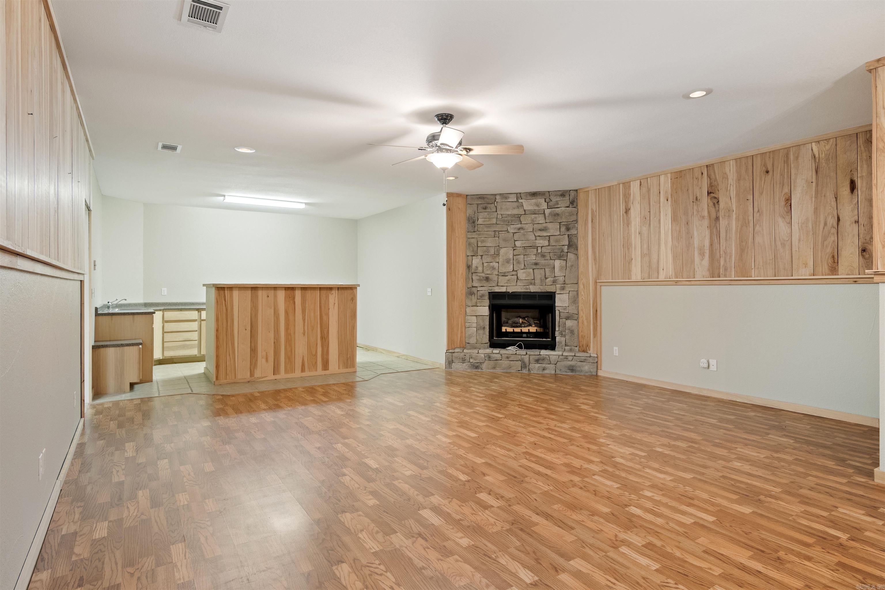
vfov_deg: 64.6
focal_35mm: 19
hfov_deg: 86.9
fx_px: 467
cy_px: 295
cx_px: 442
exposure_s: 1/3
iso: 1250
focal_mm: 19
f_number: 5.6
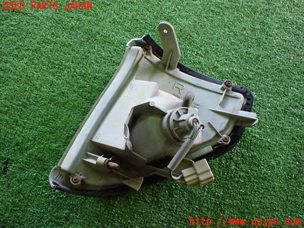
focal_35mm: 30
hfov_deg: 60.0
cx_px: 152
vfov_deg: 46.8
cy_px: 114
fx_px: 263
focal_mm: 5.4
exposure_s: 1/80
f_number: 2.3
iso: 800
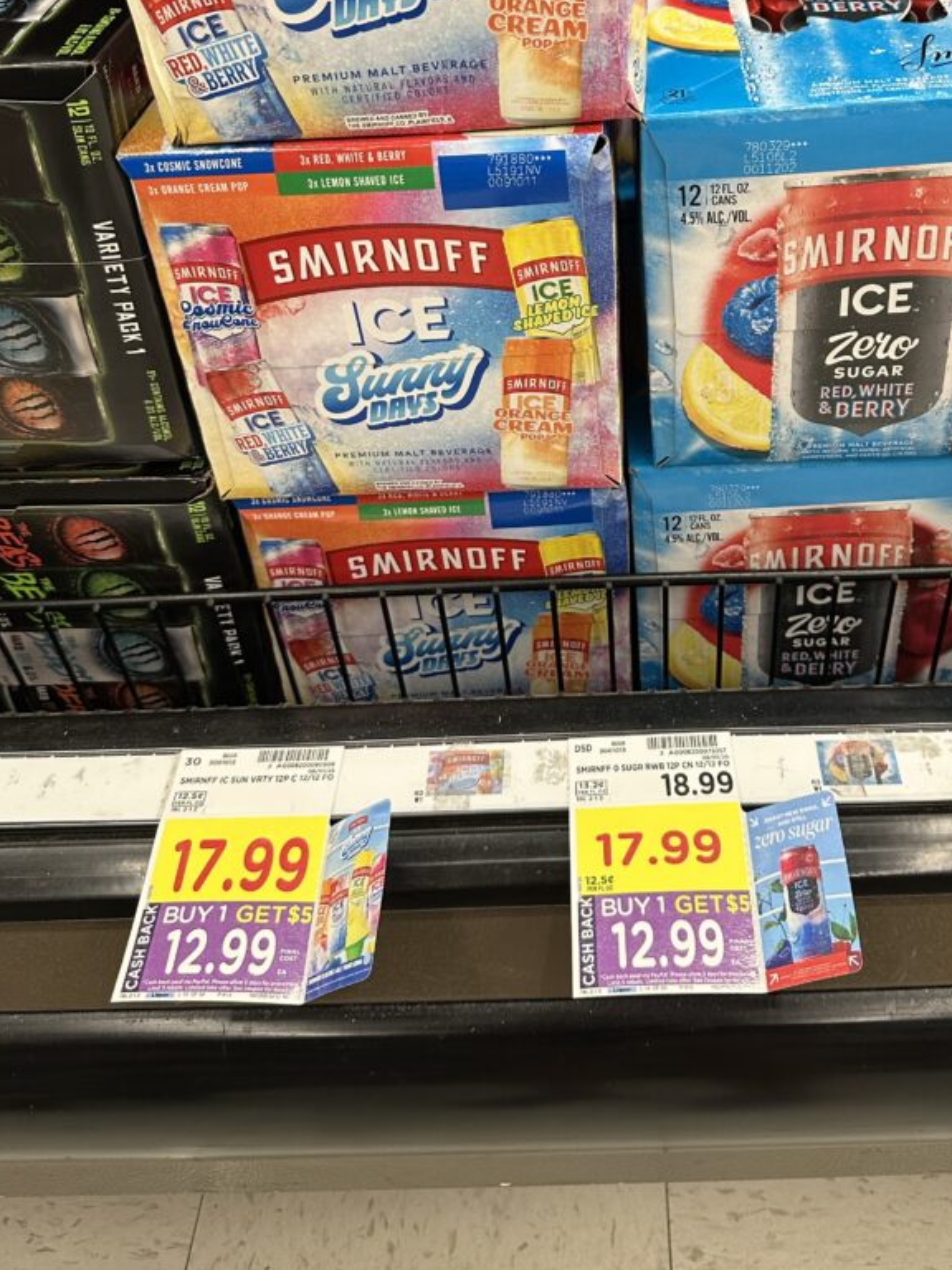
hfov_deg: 43.7
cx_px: 605
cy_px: 428
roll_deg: +3.0
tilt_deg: -34.7
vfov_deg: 55.7
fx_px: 1173
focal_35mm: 32
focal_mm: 6.86
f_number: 1.78
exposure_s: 1/121
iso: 200
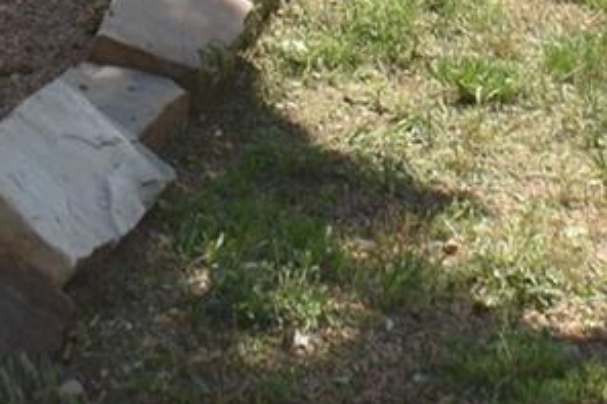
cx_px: 178
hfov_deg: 9.3
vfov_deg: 5.9
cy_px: -691
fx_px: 3737
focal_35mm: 222
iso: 100
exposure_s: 1/200
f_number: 8
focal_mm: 27
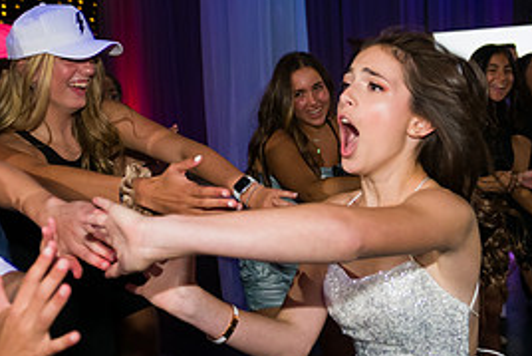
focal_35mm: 52
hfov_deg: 38.1
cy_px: 130
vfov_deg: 25.9
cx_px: 300
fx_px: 769
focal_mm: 24
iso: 1600
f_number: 3.2
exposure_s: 1/125
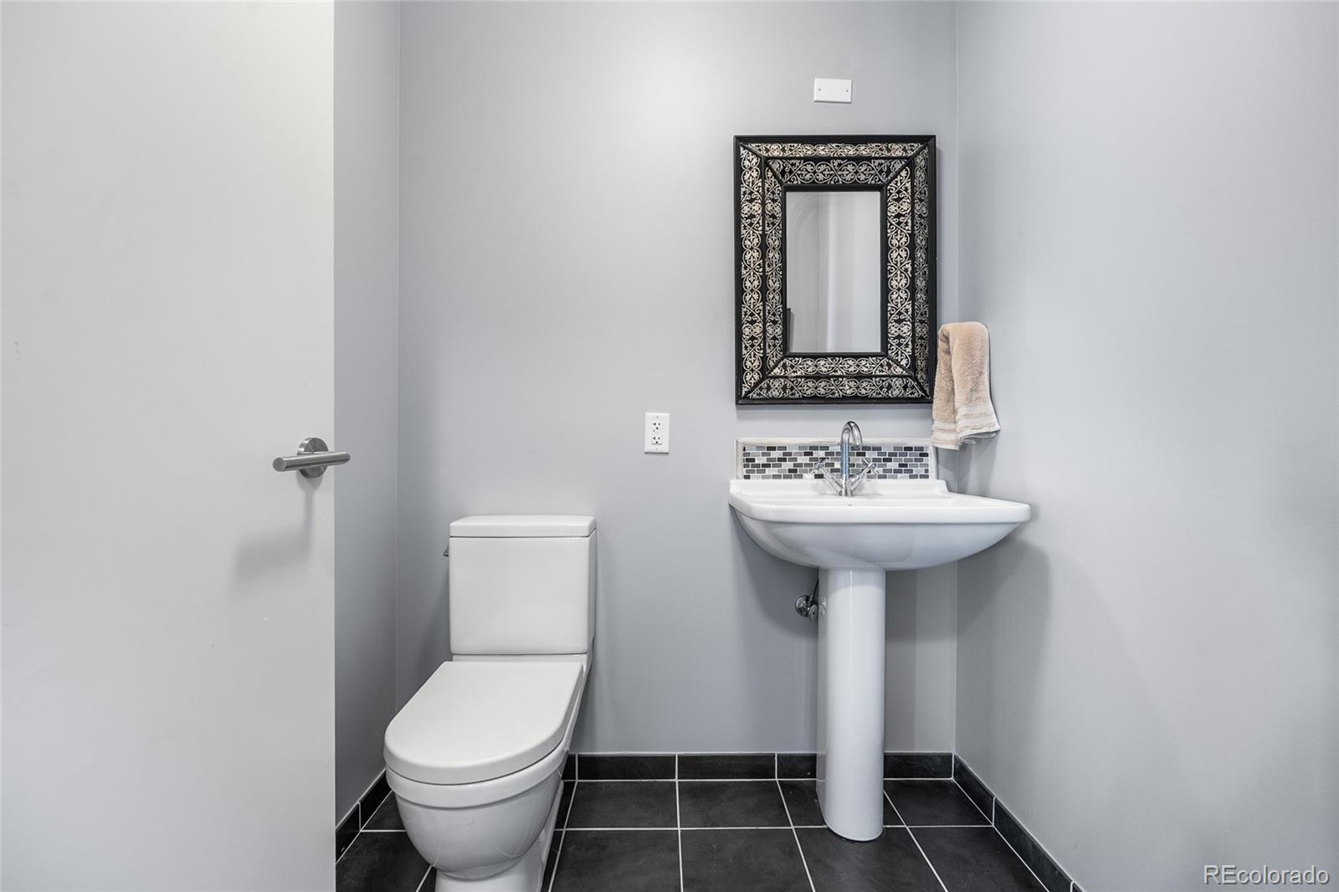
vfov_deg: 73.7
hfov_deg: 96.7
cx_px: 670
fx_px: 595
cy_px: 446
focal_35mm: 16
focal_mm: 16
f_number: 8
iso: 200
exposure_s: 1/1.67
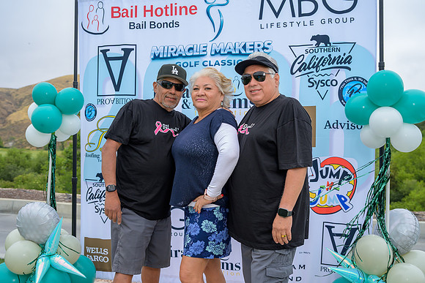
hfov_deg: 49.5
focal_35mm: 39
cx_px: 212
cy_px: 142
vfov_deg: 34.2
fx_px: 461
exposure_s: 1/200
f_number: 4
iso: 320
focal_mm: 39
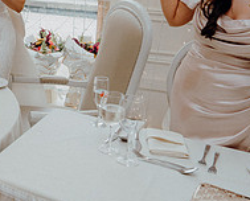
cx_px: -70
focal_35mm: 69
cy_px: 10
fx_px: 512
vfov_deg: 21.6
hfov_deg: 24.2
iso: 800
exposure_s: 1/160
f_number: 3.5
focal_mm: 24
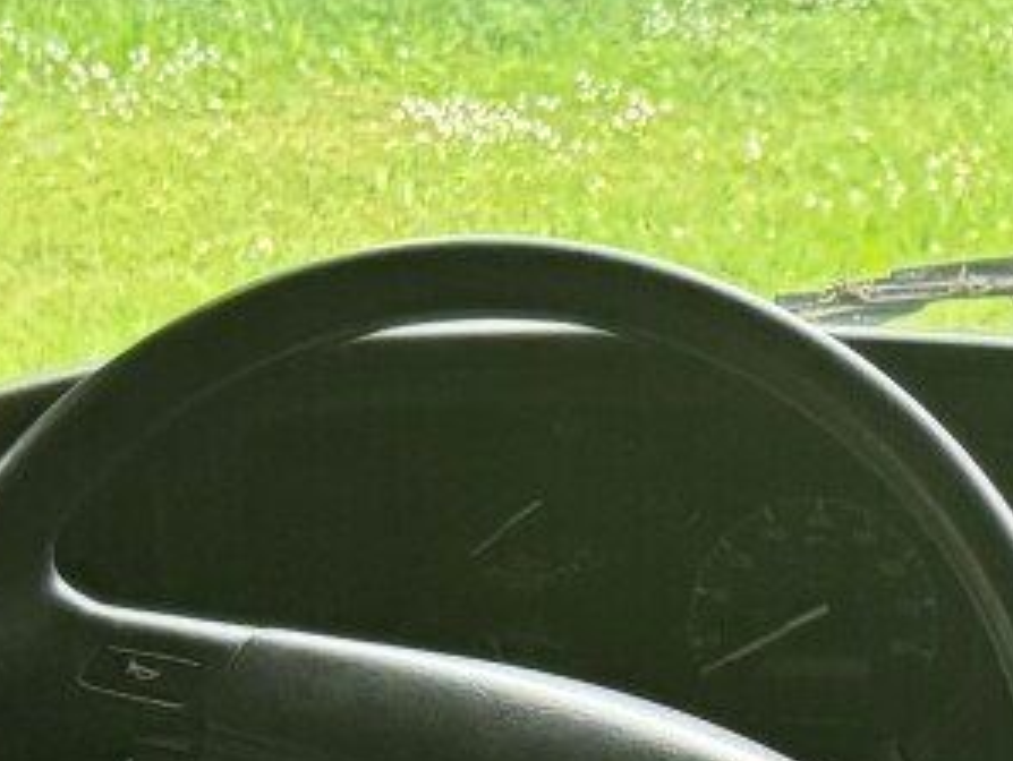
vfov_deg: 9.1
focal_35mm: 157
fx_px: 4598
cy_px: 1255
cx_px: 1740
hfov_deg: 11.7
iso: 640
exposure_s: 1/60
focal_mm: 6.76
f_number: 1.78
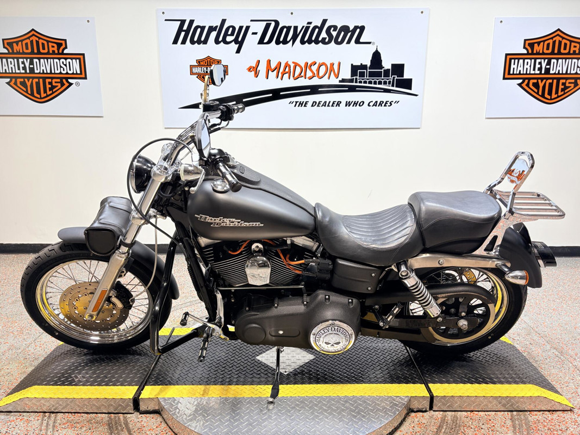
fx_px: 436
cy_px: 218
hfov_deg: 67.3
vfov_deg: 53.1
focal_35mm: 26
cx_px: 290
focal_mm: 5.96
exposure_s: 1/120
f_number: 1.6
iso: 40
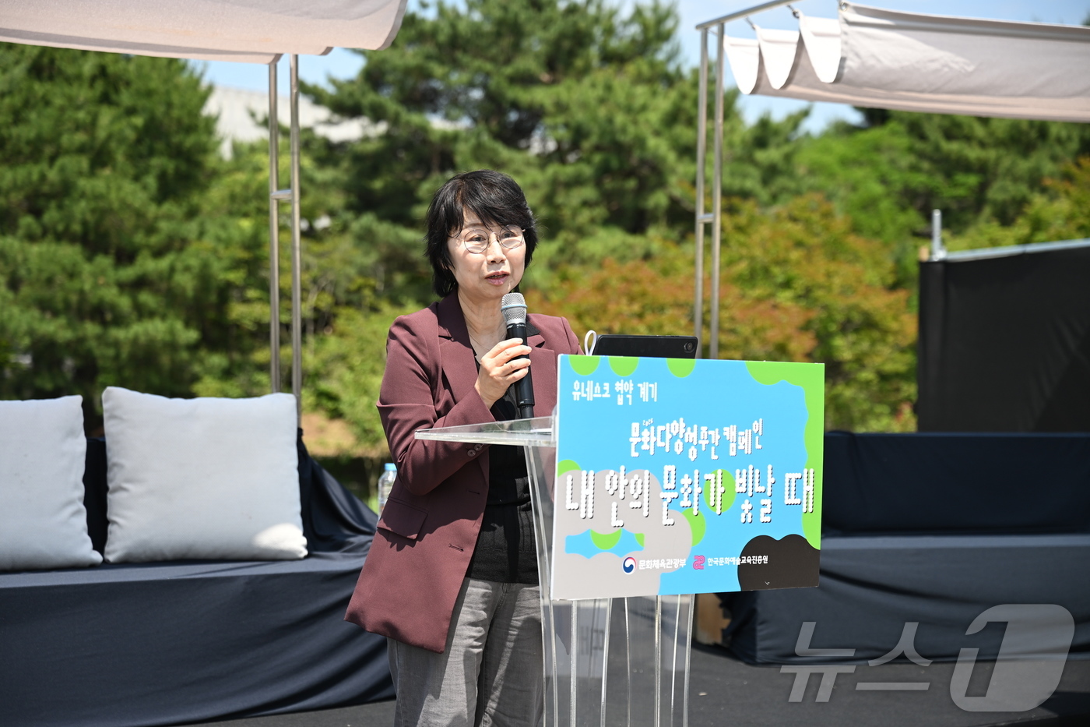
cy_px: 364
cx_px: 545
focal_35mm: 70
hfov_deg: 28.8
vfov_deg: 19.5
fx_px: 2119
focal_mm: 70
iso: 200
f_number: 3.5
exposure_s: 1/1600
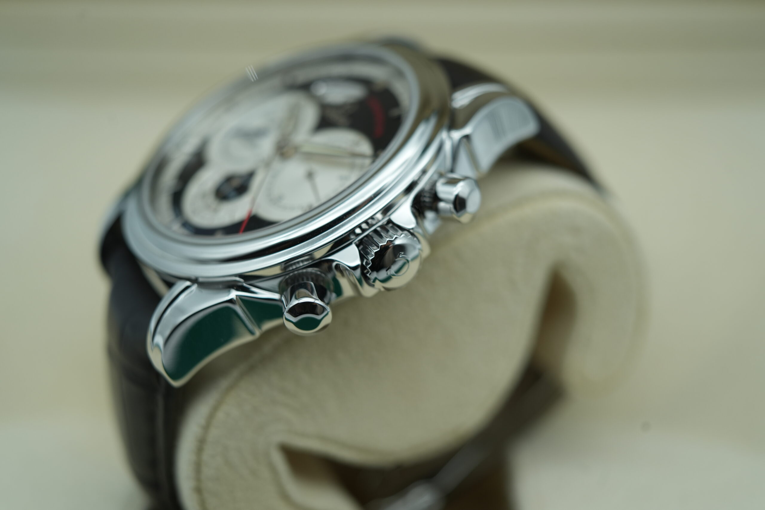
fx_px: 744
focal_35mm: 35
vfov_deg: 37.9
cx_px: 382
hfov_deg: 54.4
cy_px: 255
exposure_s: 1/250
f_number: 5
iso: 400
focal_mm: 35
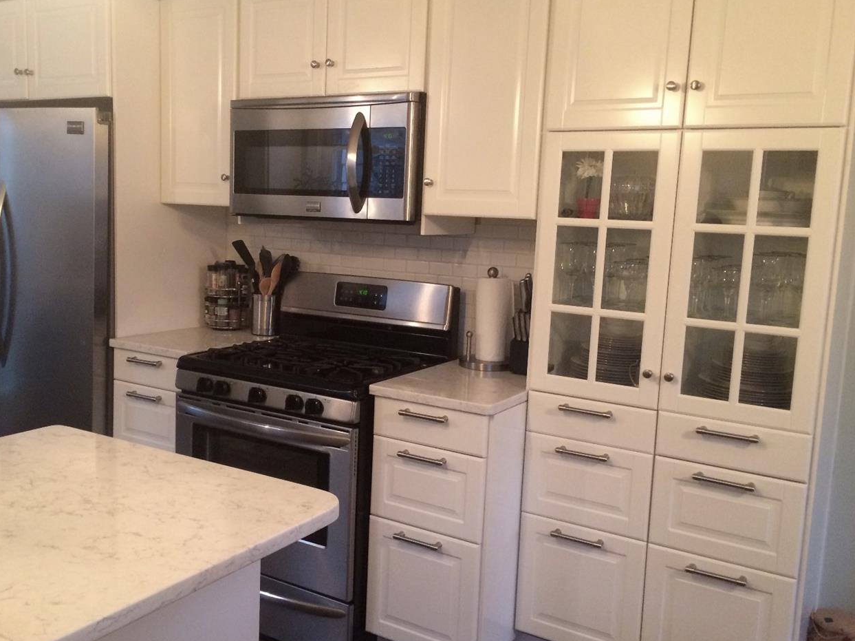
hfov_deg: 52.5
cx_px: 370
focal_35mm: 35
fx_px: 864
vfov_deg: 40.7
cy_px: 318
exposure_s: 1/24
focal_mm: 4.15
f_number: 2.2
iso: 320
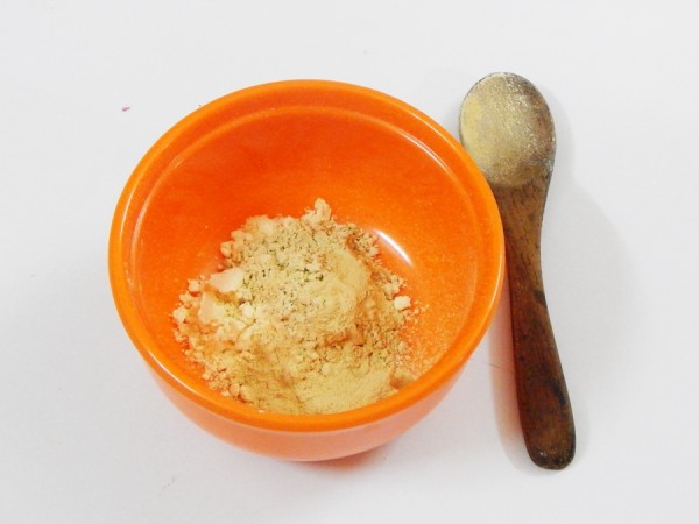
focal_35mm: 94
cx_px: 350
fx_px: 1898
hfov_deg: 20.9
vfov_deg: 15.7
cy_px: 262
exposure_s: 1/13
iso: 800
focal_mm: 16.6
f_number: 4.4
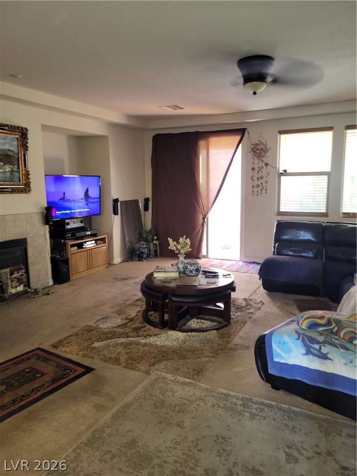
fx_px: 358
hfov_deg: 53.1
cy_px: 238
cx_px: 178
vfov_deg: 67.3
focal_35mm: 26
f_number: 1.8
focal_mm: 5.4
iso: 160
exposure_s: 1/9.99
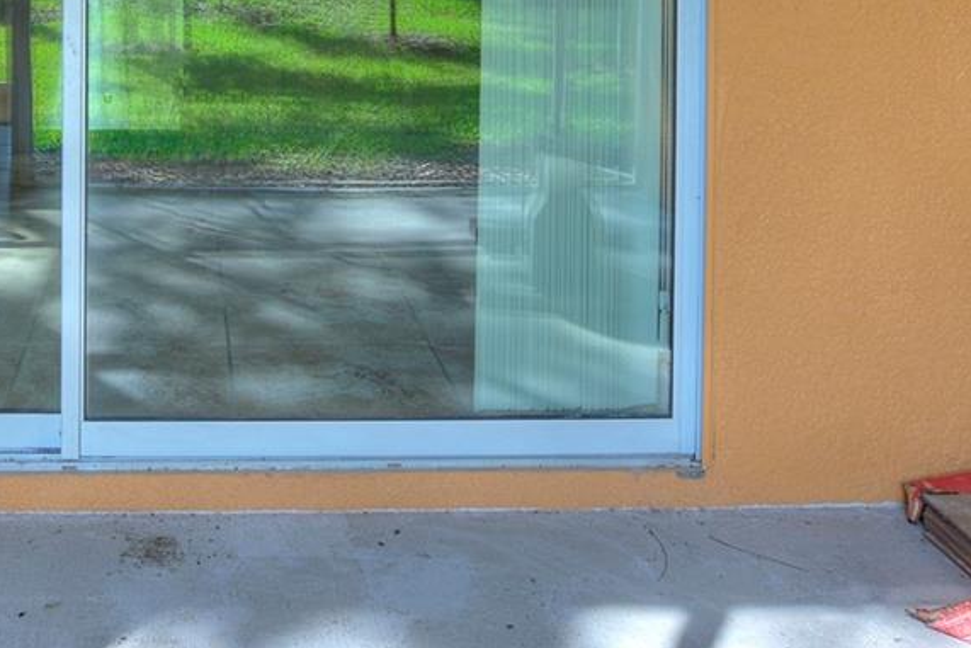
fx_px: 1133
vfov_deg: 27.9
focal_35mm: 42
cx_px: 184
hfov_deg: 44.0
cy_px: -131
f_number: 4.5
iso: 100
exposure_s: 1/13
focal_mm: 10
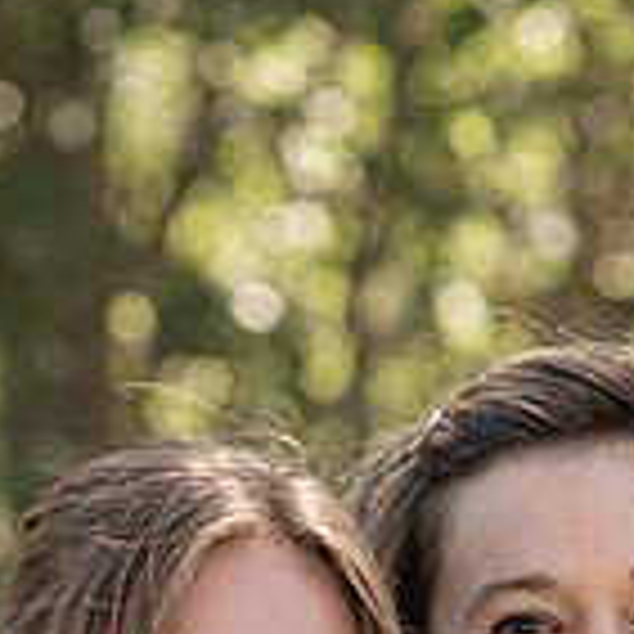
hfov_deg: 5.9
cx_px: 603
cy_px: 769
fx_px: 6175
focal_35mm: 298
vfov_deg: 5.8
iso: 400
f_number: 3.5
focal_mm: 85
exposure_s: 1/500
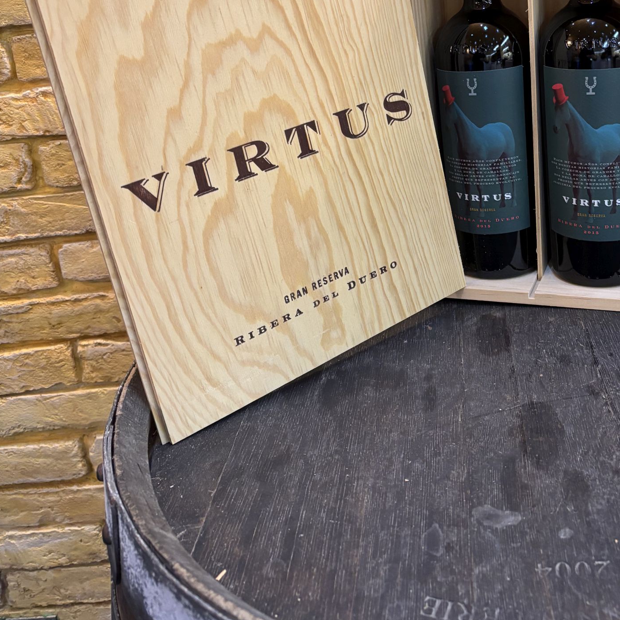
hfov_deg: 40.4
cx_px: 412
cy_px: 148
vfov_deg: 39.7
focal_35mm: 41
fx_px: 831
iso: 320
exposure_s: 1/50
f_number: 1.6
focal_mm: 5.96
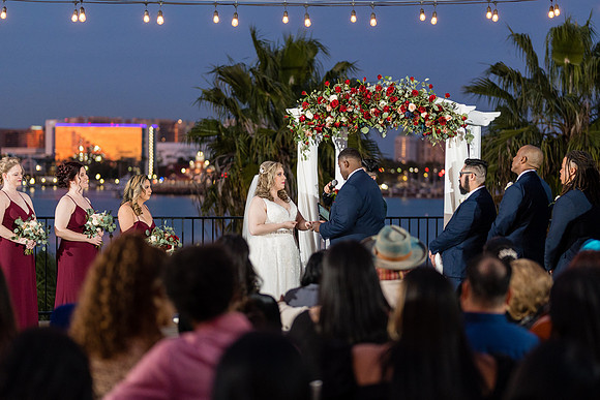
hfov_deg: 27.0
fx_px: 1250
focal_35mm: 75
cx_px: 300
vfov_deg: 18.2
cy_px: 200
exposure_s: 1/250
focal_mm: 50
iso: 800
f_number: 1.2
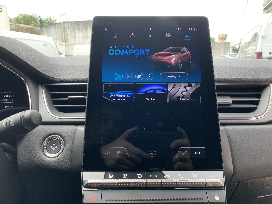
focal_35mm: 26
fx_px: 204
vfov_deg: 53.1
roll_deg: -0.6
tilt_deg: -11.0
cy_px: 102
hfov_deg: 67.3
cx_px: 136
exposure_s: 1/122
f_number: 1.8
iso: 25
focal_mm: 4.25
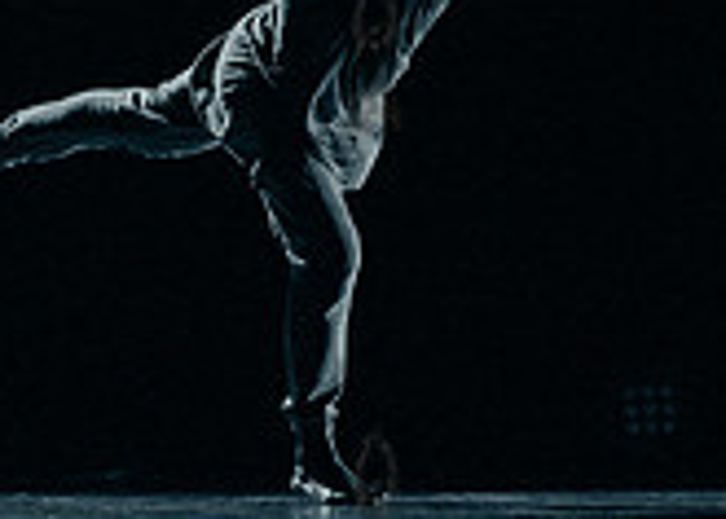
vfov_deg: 2.1
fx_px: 14027
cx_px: 496
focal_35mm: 680
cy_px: 191
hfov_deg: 3.0
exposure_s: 1/320
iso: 4000
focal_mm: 135
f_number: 2.8
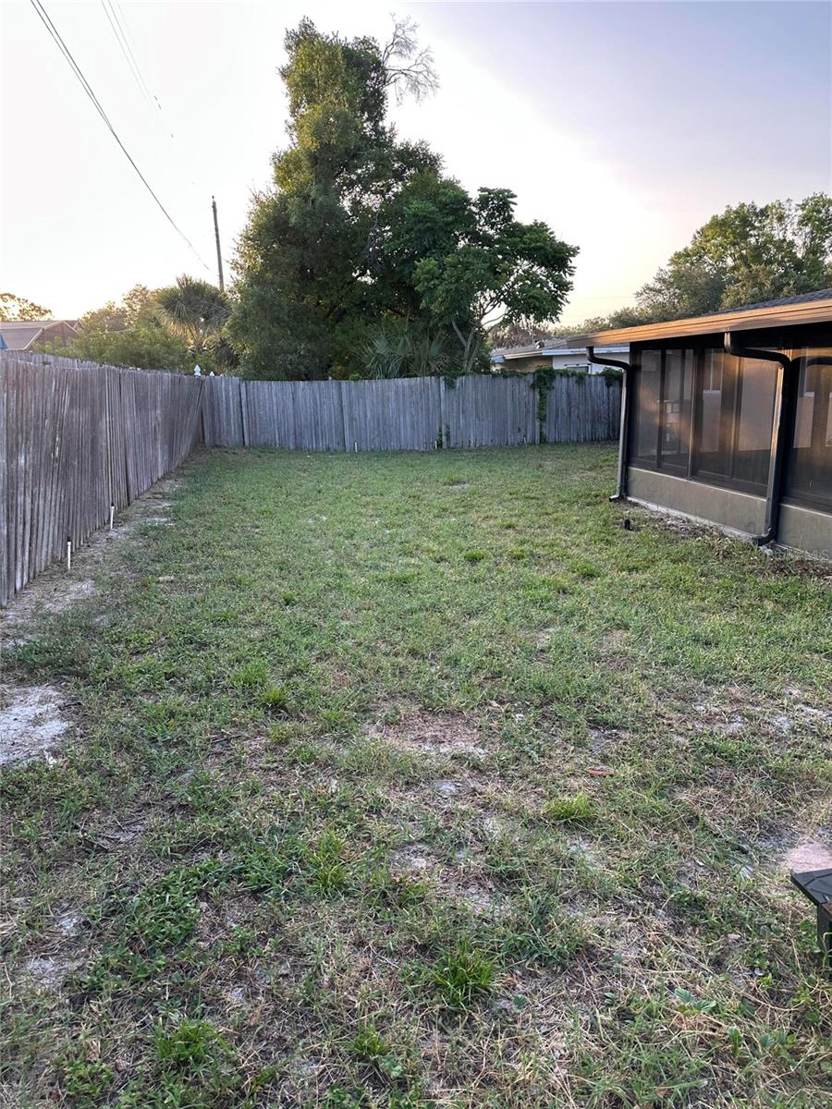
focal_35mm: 24
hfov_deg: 56.8
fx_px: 769
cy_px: 554
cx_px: 416
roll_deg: +1.3
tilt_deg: -12.3
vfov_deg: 71.6
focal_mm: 6.86
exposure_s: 1/247
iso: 80
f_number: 1.78
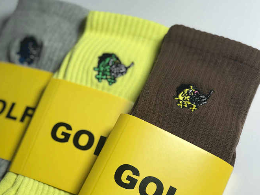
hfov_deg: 28.1
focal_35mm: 69
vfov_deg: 21.3
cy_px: 99
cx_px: 109
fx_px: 518
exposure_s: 1/184
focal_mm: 6.6
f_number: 2.8
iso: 20
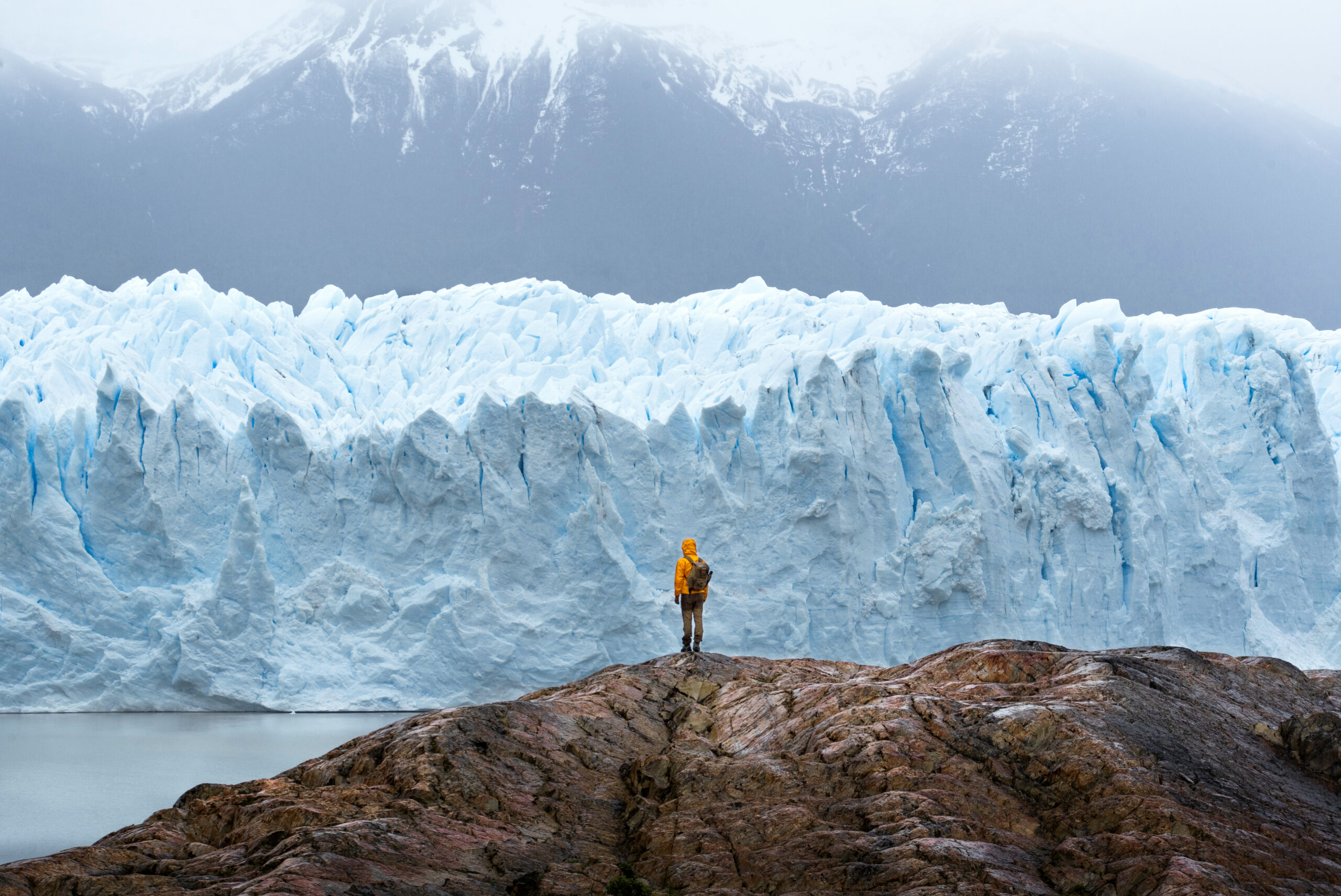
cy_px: 448
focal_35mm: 100
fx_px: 3726
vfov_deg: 13.7
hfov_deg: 20.4
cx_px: 670
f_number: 13
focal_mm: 100
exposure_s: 1/125
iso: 320
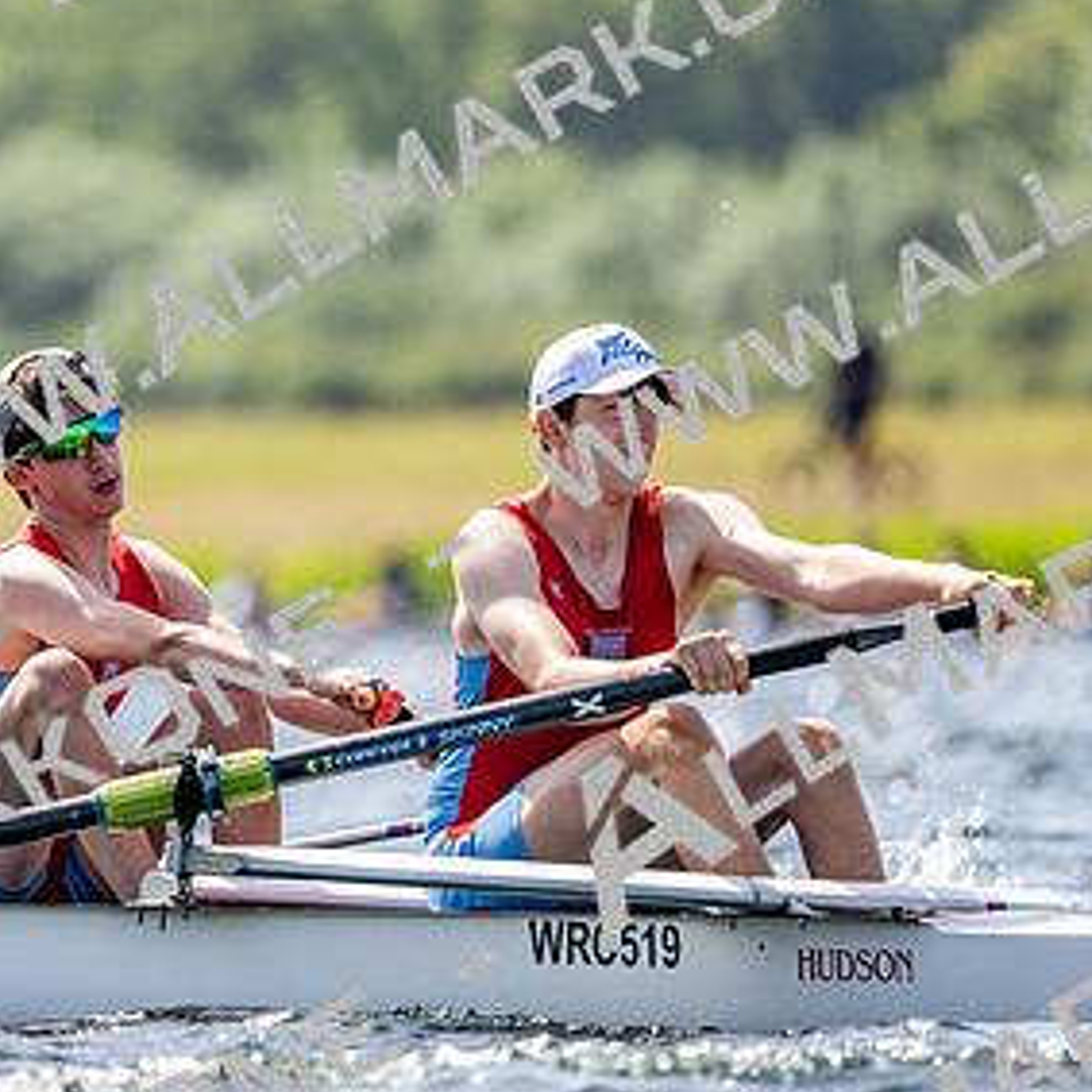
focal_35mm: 697
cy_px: 573
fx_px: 24876
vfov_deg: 2.5
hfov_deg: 2.5
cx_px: 251
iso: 280
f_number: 4.5
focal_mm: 400
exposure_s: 1/2500
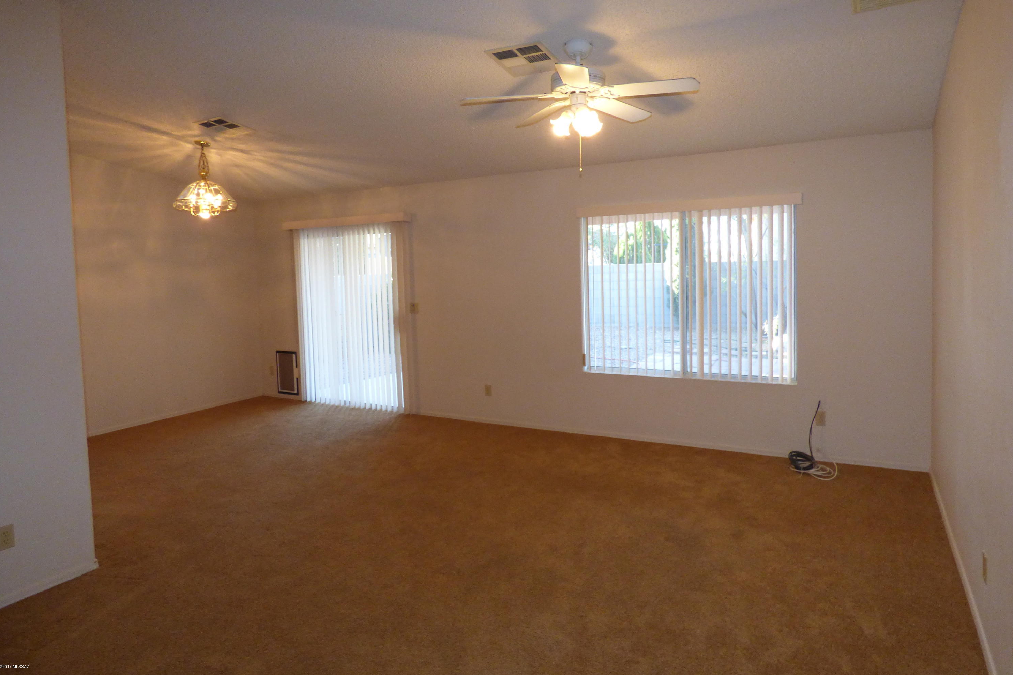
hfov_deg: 81.2
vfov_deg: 59.4
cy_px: 307
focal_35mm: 21
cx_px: 509
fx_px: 591
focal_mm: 3.58
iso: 400
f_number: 3.2
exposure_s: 1/60
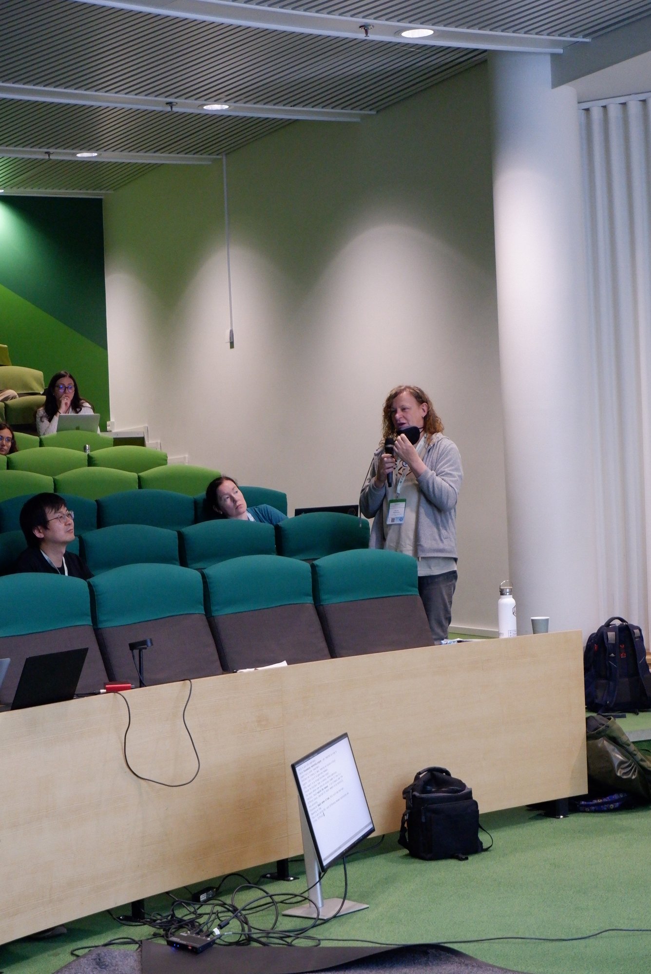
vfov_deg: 29.6
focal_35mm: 68
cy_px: 487
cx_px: 326
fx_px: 1842
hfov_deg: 20.0
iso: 5000
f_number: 5.6
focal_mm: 45
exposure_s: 1/80
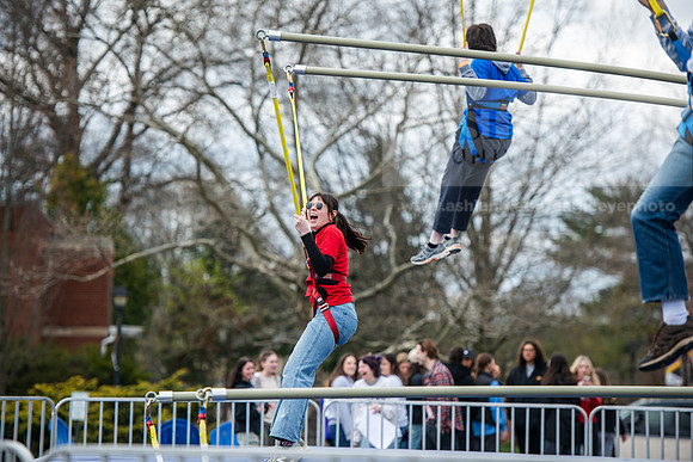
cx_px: 346
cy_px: 231
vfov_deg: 8.6
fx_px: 3081
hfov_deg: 12.8
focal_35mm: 160
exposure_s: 1/640
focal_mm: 160
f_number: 3.2
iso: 100
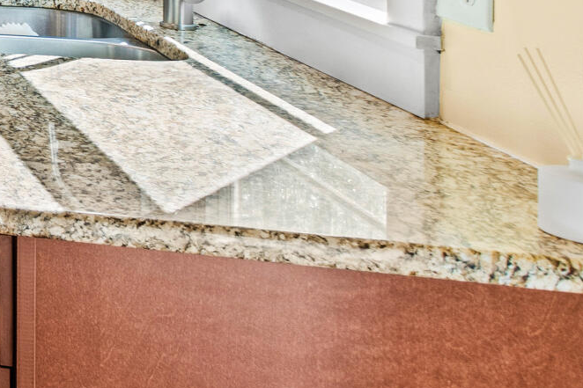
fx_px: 1101
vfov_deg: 17.5
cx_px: -636
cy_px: -233
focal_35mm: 68
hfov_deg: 17.9
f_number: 8
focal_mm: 10
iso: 100
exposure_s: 1/2
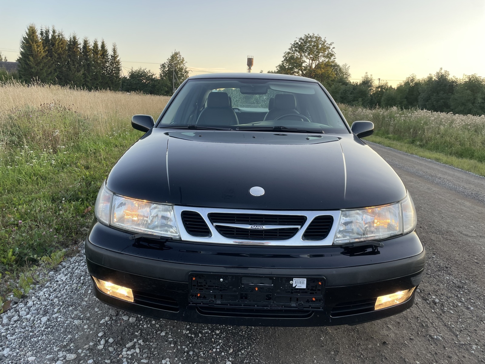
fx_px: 364
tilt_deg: -11.3
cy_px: 182
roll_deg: -2.8
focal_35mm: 26
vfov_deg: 53.1
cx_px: 242
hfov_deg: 67.3
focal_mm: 4.2
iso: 32
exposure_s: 1/121
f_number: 1.6
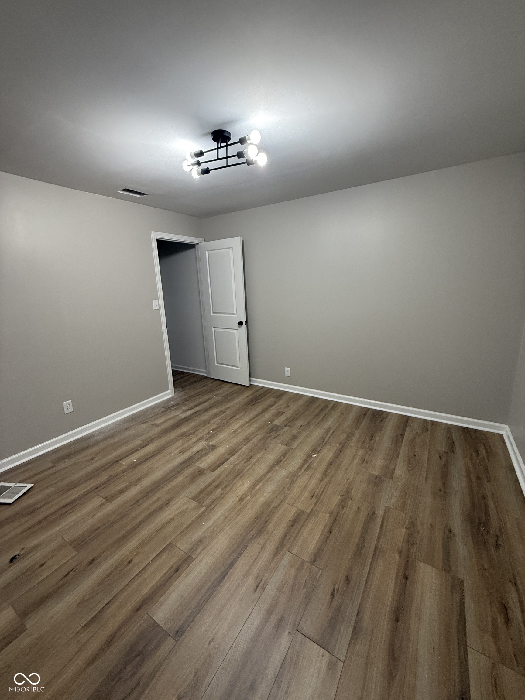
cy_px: 350
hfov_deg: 85.7
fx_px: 283
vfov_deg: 102.1
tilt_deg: -12.0
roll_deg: +0.1
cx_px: 262
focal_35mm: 14
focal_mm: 2.22
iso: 200
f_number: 2.2
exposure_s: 1/99
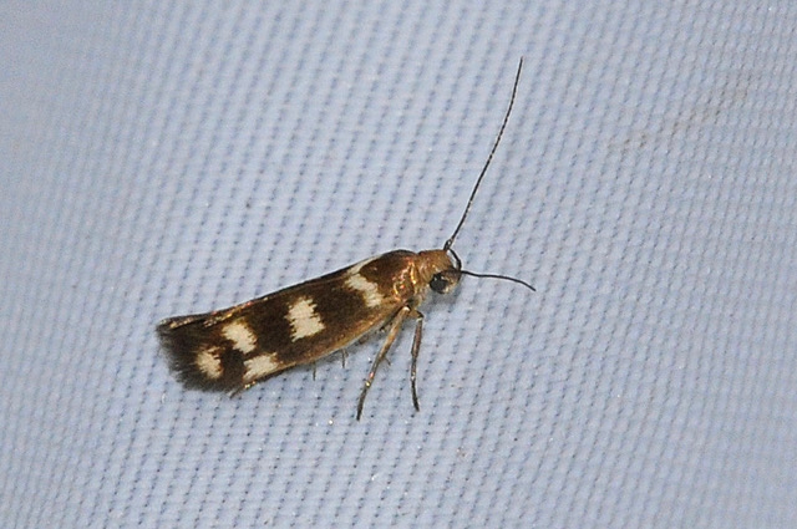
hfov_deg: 9.2
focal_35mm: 225
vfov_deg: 6.1
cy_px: 264
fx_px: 4975
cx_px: 398
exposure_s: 1/60
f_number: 22
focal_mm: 150
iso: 800
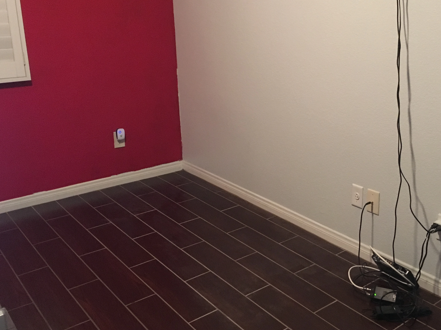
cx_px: 280
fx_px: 484
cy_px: 133
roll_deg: -0.2
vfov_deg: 37.6
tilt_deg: -15.1
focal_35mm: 38
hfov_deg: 48.4
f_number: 2.2
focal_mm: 4.15
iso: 500
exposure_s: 1/15
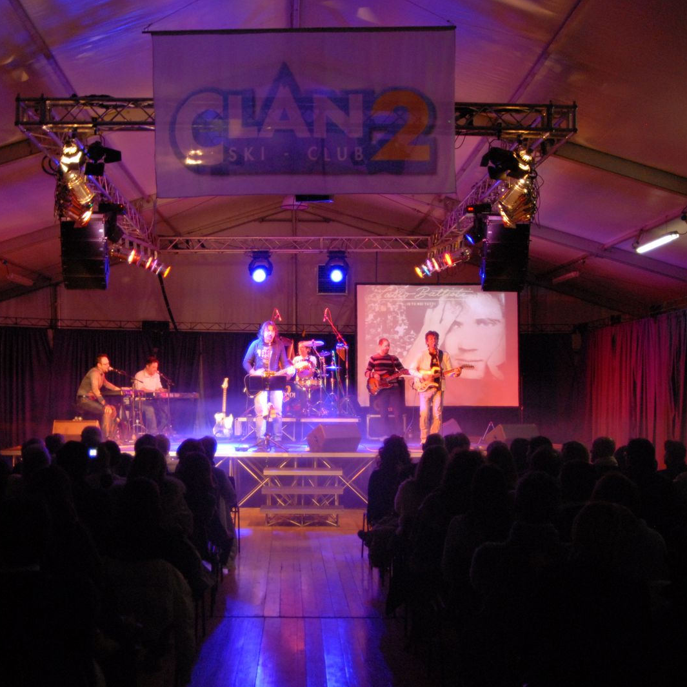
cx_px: 312
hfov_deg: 36.8
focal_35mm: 46
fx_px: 1033
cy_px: 345
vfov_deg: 36.8
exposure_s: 1/8
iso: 800
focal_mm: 24
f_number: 3.5
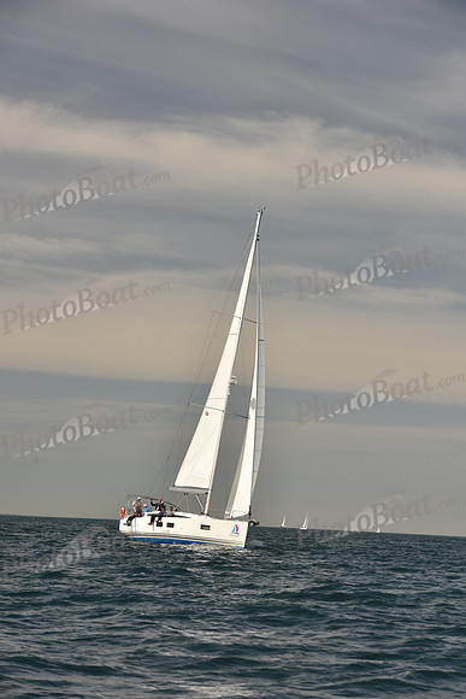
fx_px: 2173
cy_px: 350
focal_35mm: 112
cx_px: 233
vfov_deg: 18.3
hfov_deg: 12.2
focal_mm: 112
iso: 250
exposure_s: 1/640
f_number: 7.1
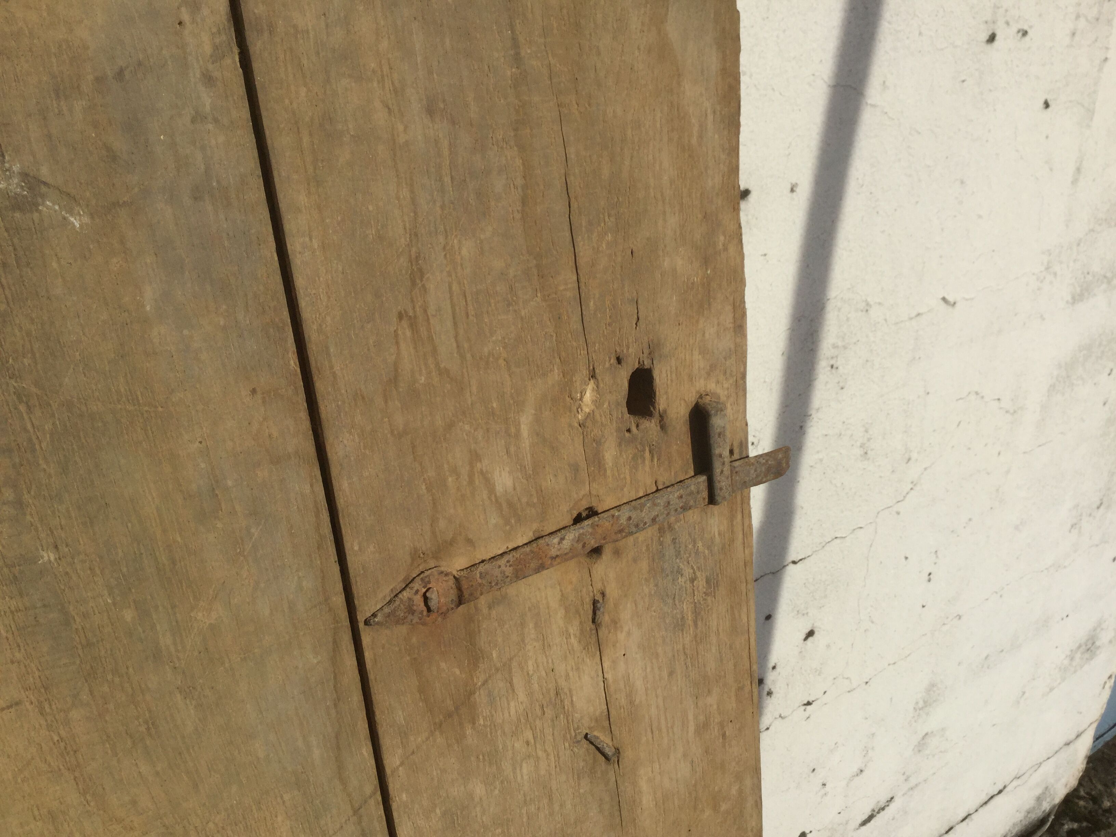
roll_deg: -2.5
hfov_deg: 58.4
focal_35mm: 31
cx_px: 558
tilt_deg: -31.7
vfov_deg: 45.4
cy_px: 418
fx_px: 999
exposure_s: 1/3021
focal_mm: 3.3
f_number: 2.4
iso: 25
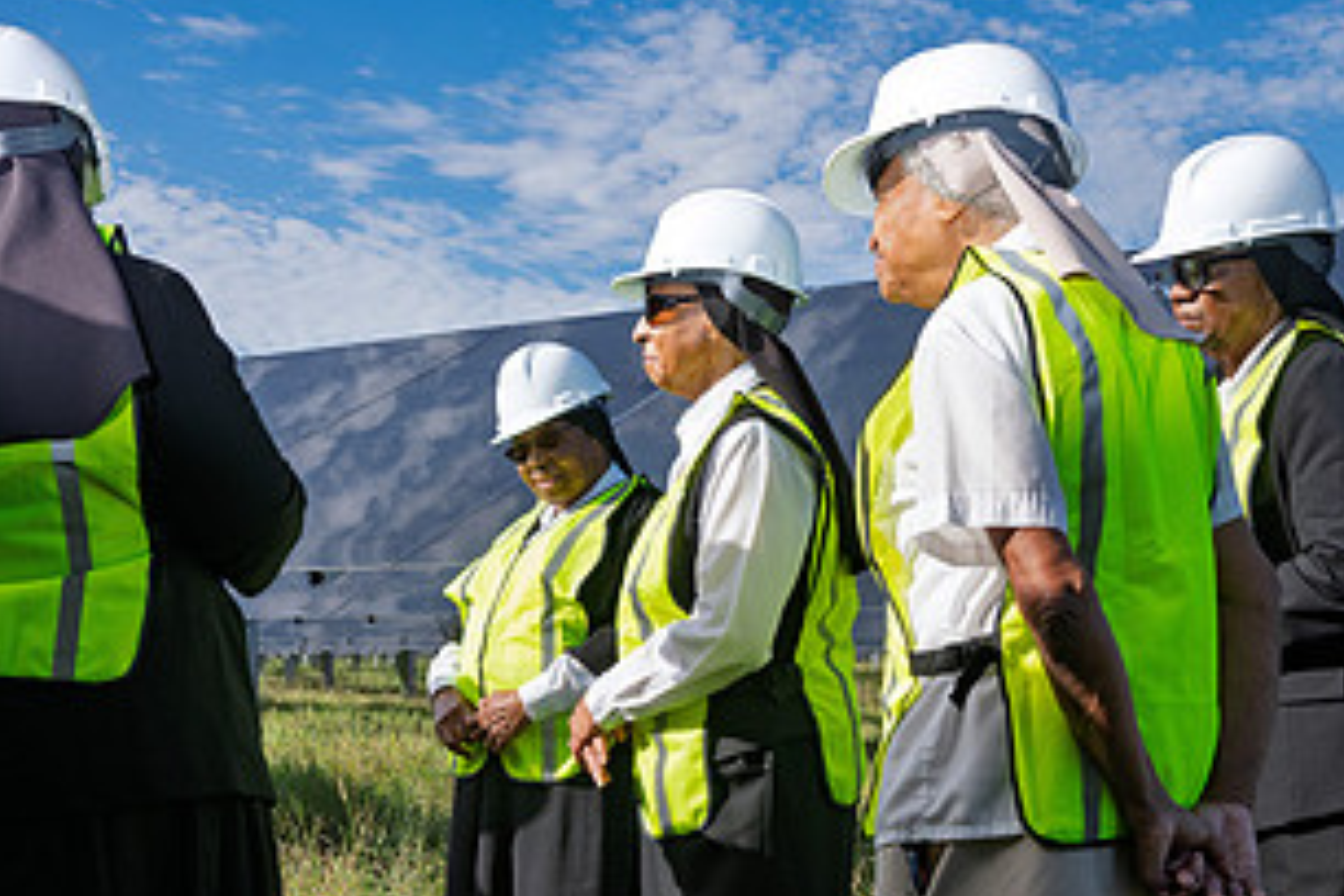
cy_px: 753
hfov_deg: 37.4
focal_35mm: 53
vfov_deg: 25.0
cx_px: 527
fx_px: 1979
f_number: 9
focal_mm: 28
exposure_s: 1/500
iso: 200
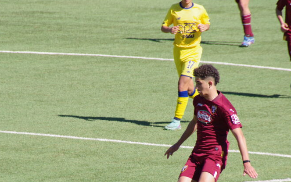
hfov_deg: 3.6
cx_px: 135
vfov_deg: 2.2
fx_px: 4681
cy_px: 140
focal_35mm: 590
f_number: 9
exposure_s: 1/1000
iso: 800
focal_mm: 250
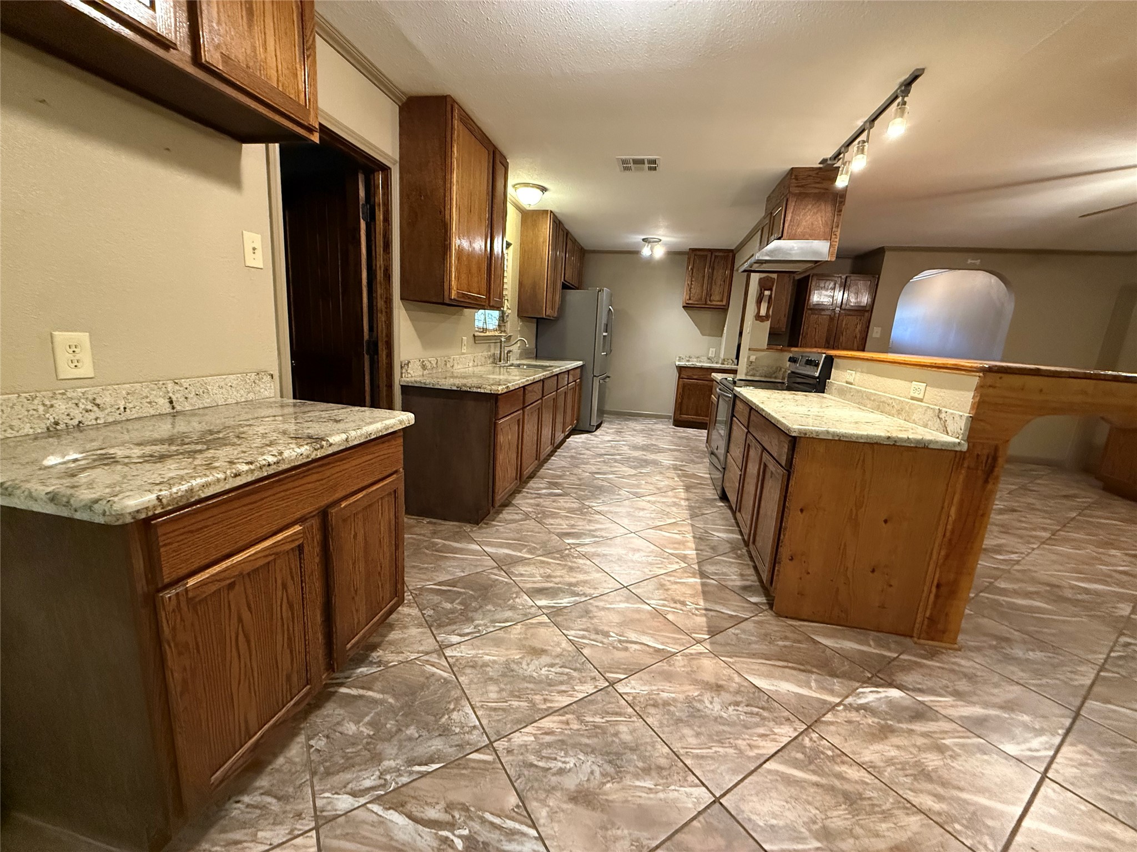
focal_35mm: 14
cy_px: 426
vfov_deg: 85.7
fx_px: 460
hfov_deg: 102.1
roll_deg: -3.1
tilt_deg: -11.2
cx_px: 568
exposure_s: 1/60
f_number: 2.2
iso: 800
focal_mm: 2.22
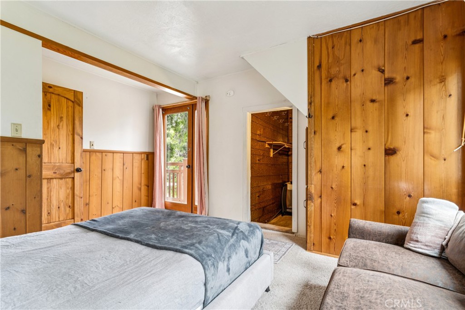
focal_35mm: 17
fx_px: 217
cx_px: 232
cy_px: 155
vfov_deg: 71.0
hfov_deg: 94.0
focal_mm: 16.8
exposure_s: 1.3
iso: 100
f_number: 13
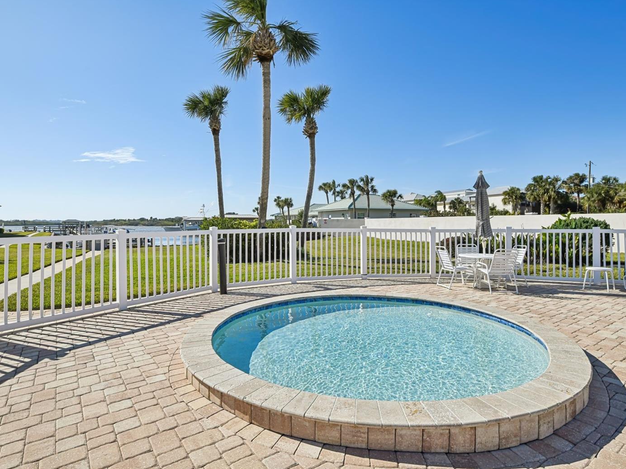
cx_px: 311
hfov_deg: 81.7
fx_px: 362
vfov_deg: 66.0
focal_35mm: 20
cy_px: 231
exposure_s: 1/1600
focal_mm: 18
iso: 400
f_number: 8
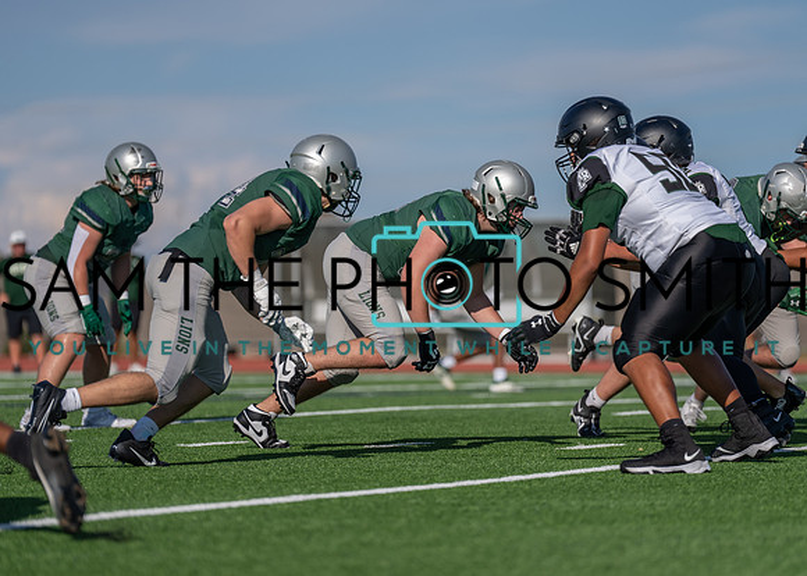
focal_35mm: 210
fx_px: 4802
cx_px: 404
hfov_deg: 9.6
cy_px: 288
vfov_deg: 6.9
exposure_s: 1/2500
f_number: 2.8
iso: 100
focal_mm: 200
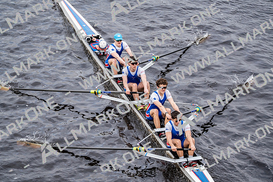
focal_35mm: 200
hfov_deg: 10.3
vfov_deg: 6.9
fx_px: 1517
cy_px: 91
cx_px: 136
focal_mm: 200
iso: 320
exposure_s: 1/2000
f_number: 2.8
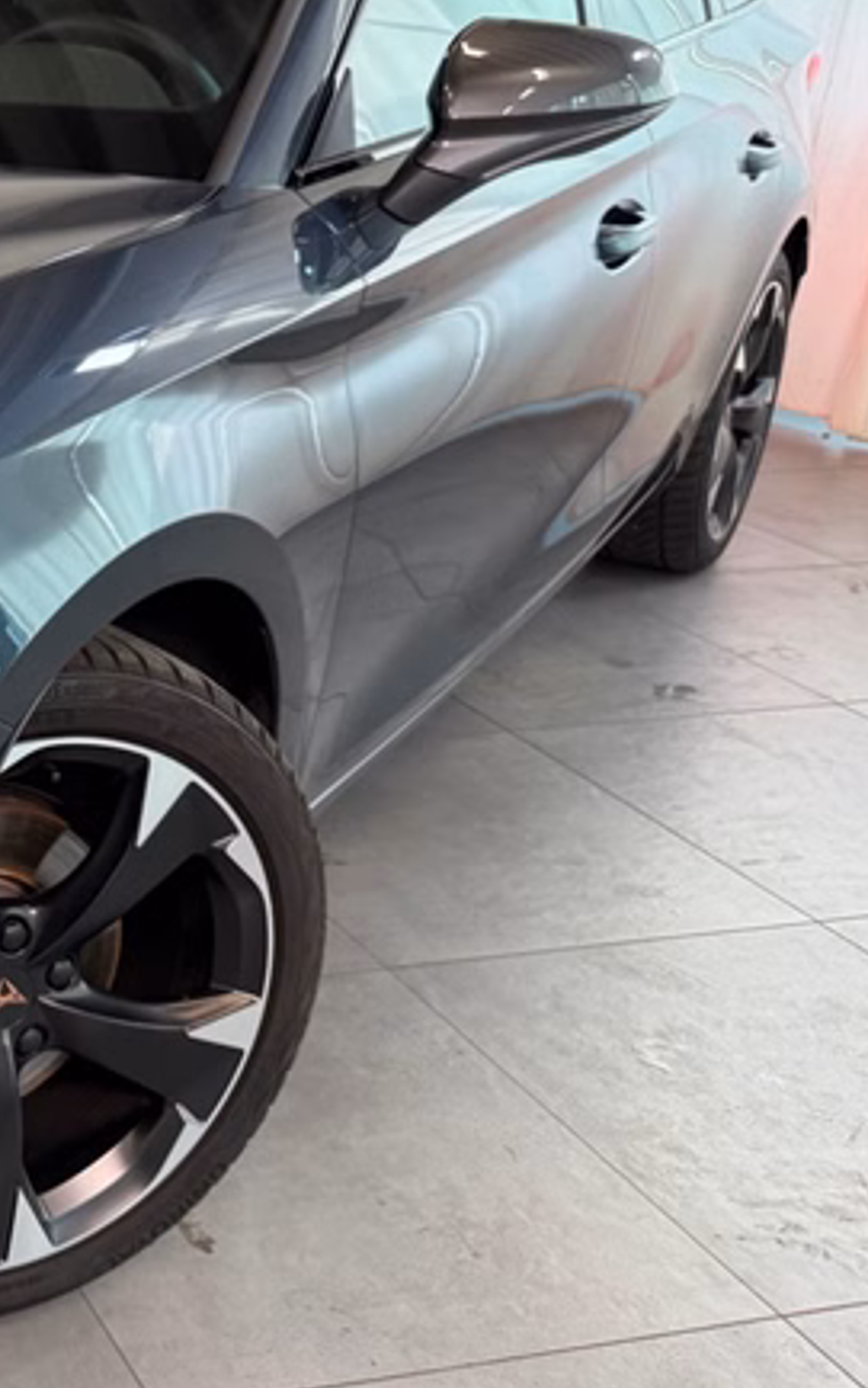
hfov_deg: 22.8
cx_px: -397
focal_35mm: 47
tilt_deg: -19.5
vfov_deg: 42.5
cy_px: 596
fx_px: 1777
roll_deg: -0.1
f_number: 1.78
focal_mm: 6.76
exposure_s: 1/107
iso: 250
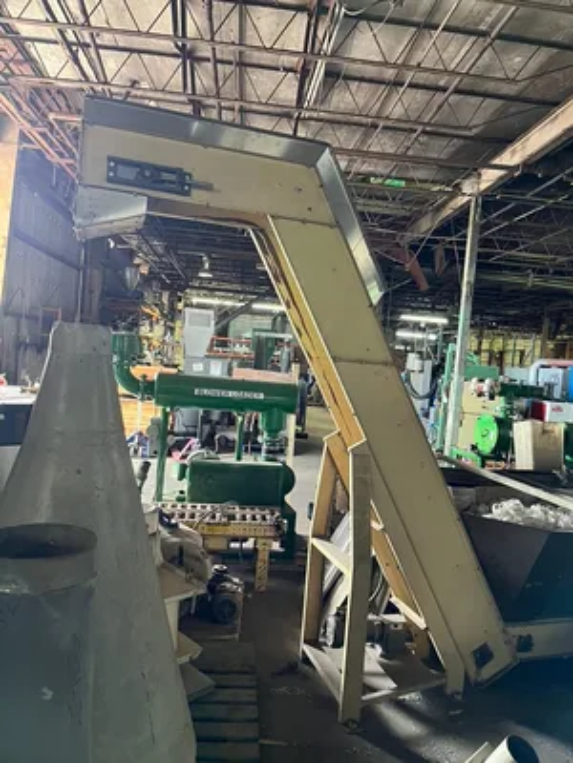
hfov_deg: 53.1
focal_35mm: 26
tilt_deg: +1.0
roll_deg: -5.5
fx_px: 574
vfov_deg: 67.3
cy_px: 382
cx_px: 286
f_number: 1.6
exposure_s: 1/60
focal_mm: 5.1
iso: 500
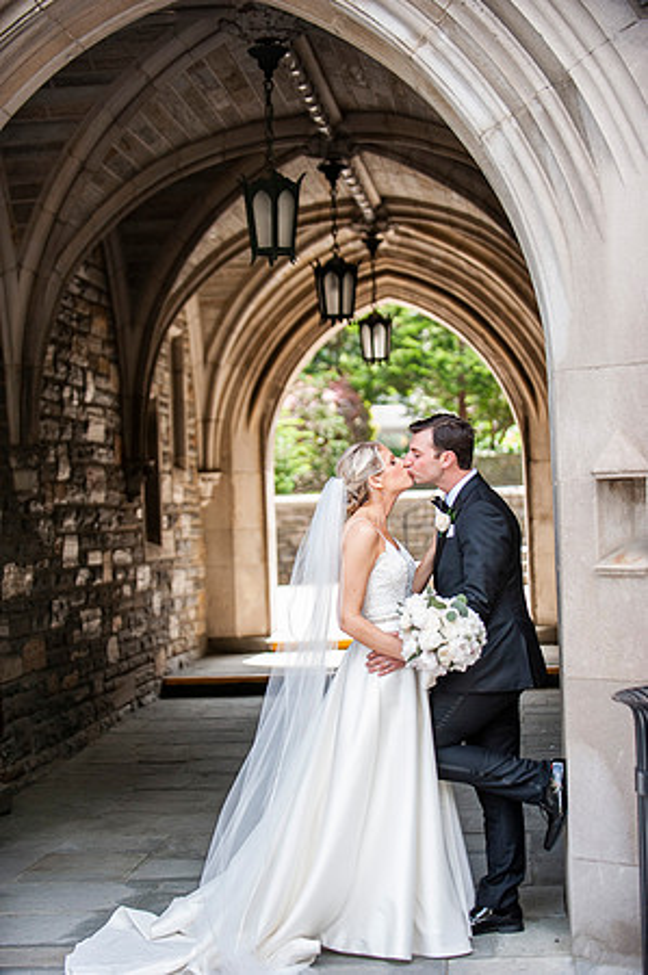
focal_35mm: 80
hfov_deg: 17.0
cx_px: 324
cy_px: 488
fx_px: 2165
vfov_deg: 25.4
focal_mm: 80
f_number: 2.8
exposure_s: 1/2000
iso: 1600
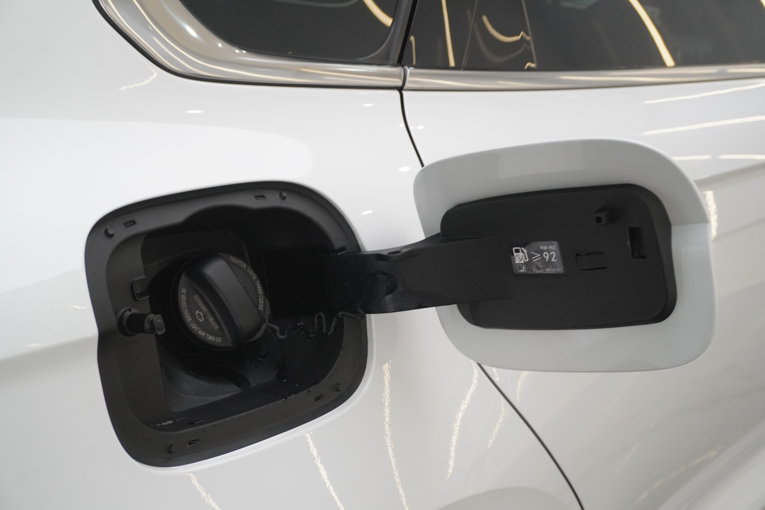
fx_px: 1052
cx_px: 382
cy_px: 255
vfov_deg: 27.3
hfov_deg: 40.0
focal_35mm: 50
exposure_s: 1/125
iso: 2000
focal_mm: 33
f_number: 6.3
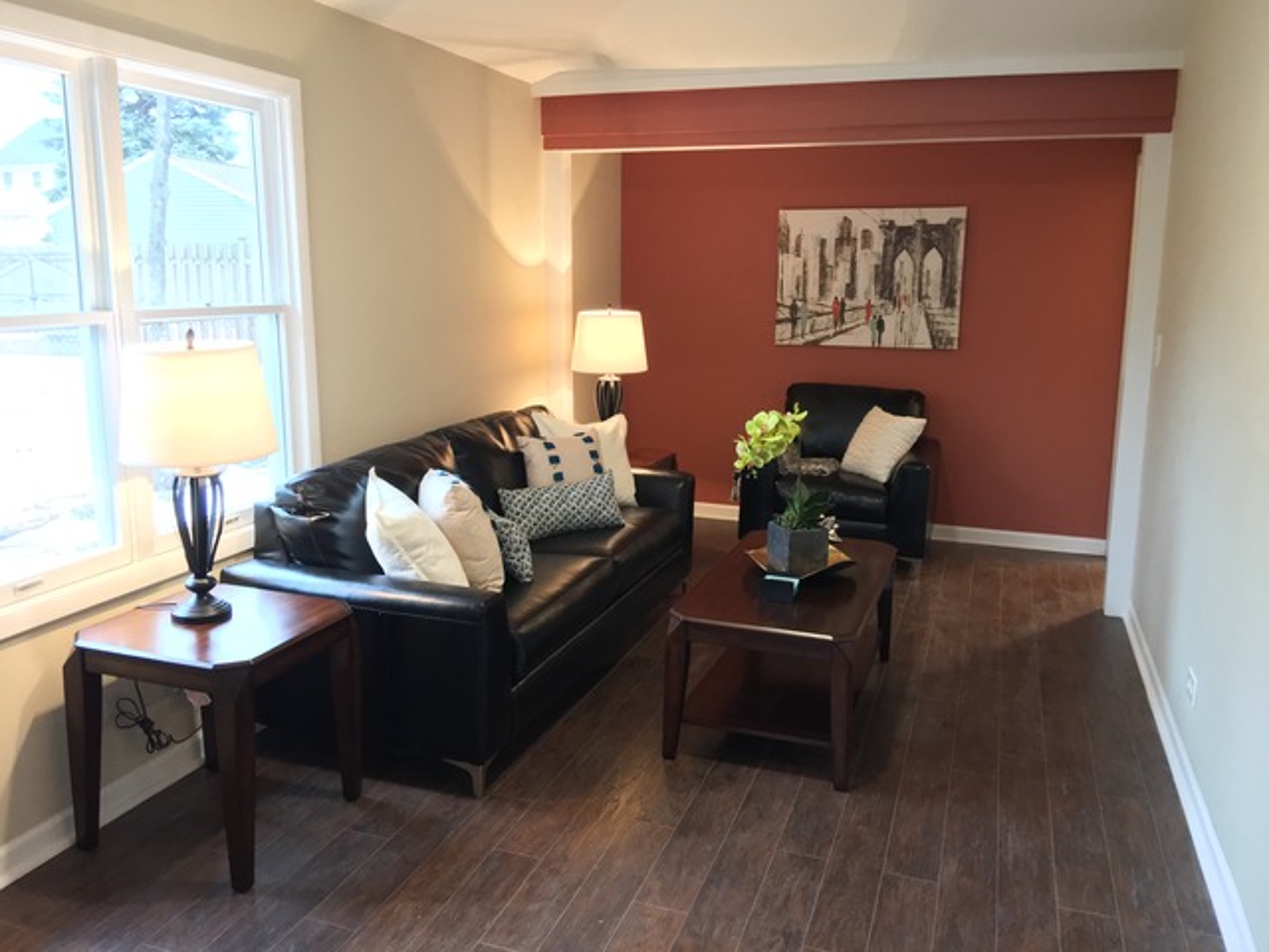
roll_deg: -1.4
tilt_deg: -10.0
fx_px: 1063
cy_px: 476
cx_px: 634
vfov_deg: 48.2
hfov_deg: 61.7
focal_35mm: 29
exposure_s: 1/24
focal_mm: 4.15
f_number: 2.2
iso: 200
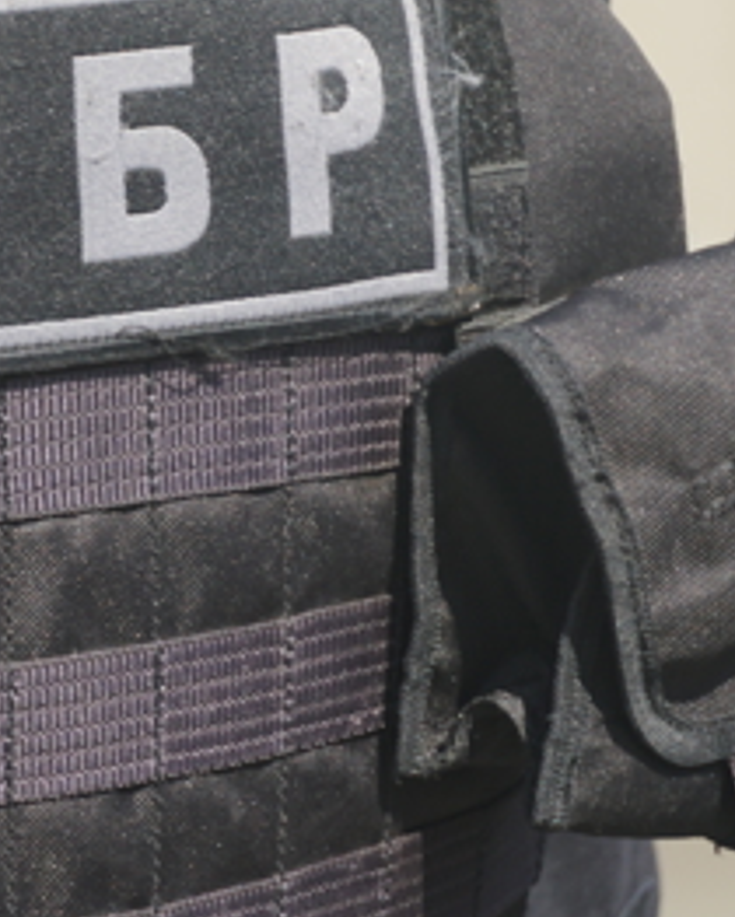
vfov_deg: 3.6
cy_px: 147
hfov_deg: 2.9
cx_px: -94
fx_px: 14757
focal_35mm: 543
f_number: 5.6
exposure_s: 1/250
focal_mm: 135
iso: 100
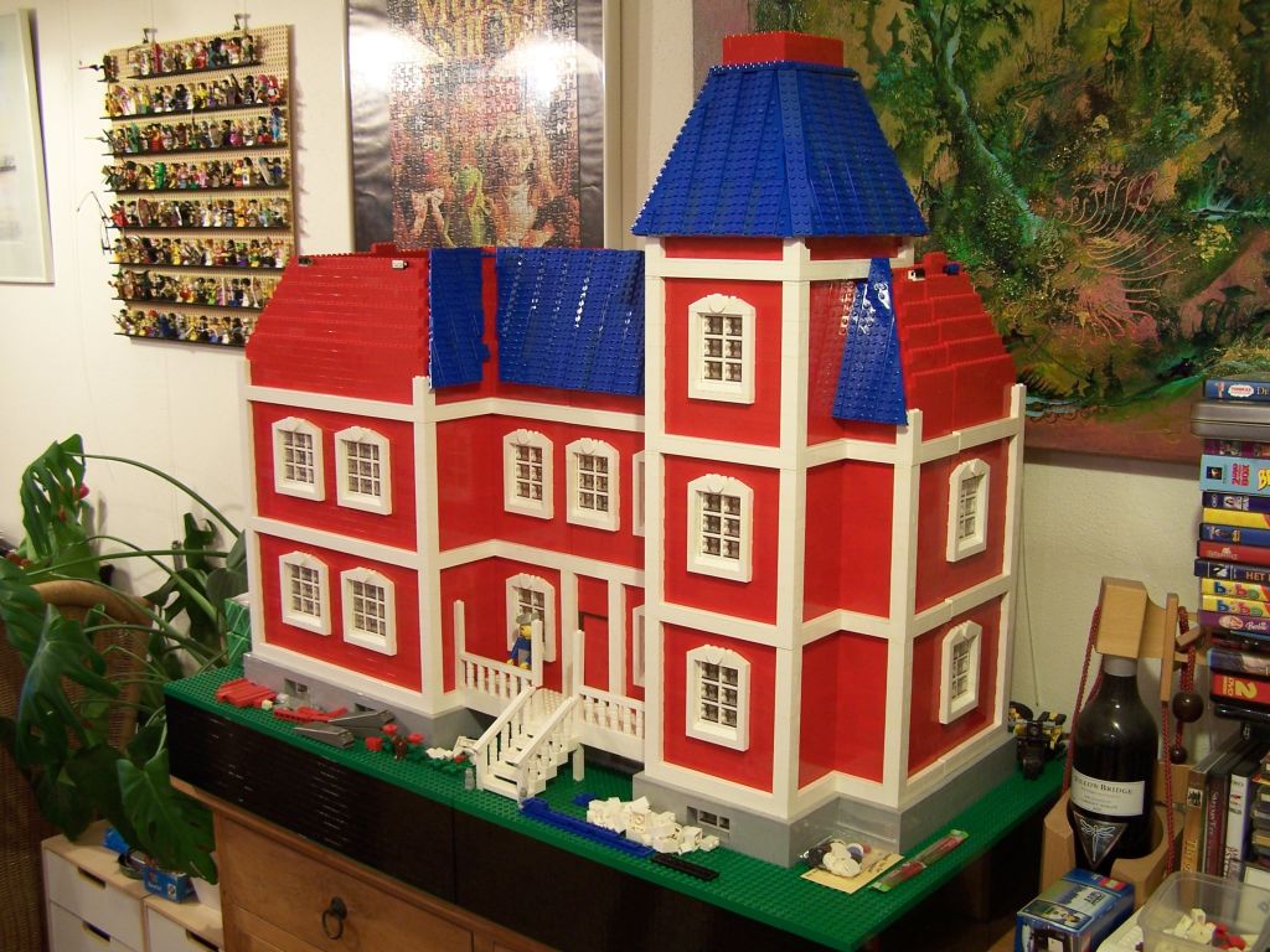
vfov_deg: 37.7
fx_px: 1394
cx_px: 635
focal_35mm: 38
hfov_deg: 49.0
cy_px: 476
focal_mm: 6.3
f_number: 2.8
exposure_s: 1/3
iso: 80
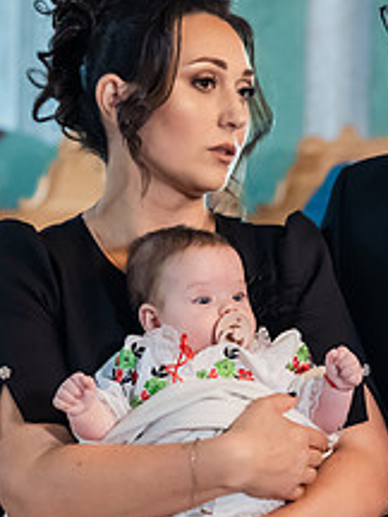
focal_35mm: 170
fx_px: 2541
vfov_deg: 11.6
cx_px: 332
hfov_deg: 8.7
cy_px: 345
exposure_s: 1/200
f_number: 4
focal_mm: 85
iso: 14400
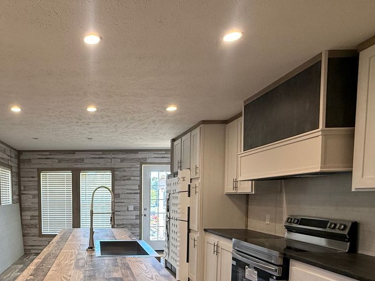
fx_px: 282
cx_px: 91
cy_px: 216
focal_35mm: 26
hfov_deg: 63.2
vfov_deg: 50.5
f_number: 2.2
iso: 160
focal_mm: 2.22
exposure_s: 1/120
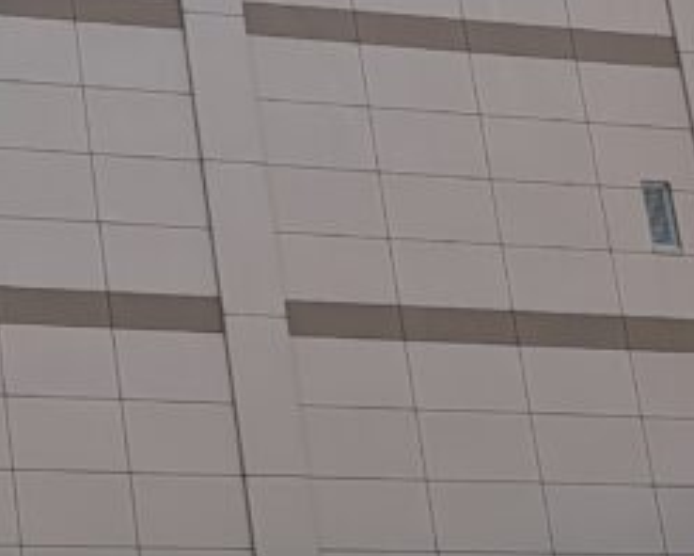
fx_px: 2507
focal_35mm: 122
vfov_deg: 12.6
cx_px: -544
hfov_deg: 14.0
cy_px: 87
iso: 21
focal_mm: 6.9
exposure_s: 1/1678
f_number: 1.68
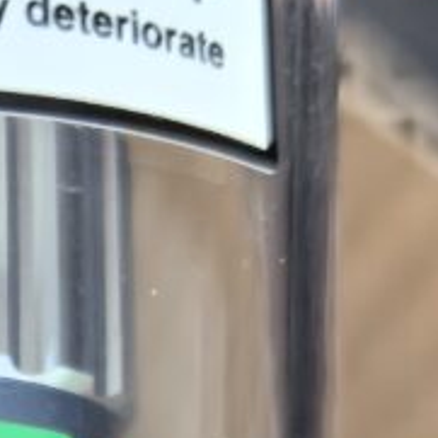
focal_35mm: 135
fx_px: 1933
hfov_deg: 12.2
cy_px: 743
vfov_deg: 12.1
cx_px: -254
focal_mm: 6.98
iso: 1000
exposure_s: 1/615
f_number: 2
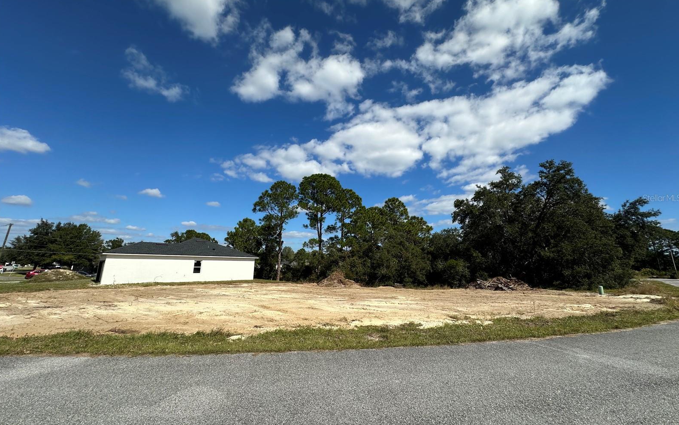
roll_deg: -0.7
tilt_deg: +12.9
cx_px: 340
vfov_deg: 74.7
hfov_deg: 101.5
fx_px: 278
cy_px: 198
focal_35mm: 15
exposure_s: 1/3300
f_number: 2.2
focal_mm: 2.22
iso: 50
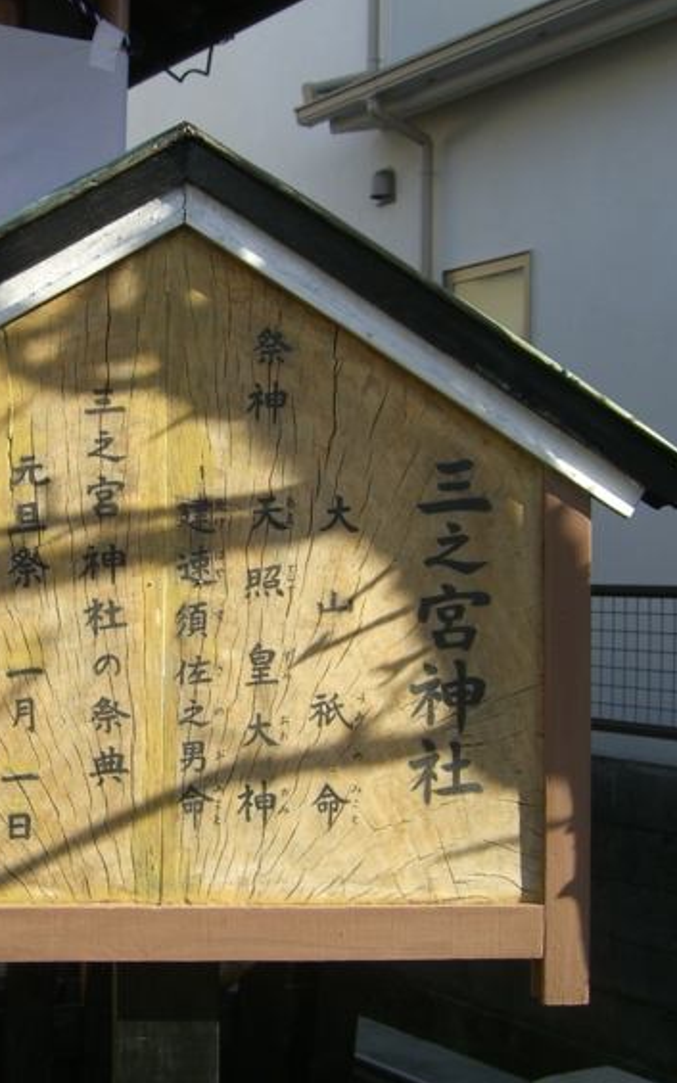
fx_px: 1683
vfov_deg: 35.7
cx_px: 161
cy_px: 539
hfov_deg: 22.5
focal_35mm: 57
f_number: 4
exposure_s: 1/320
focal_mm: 7.9
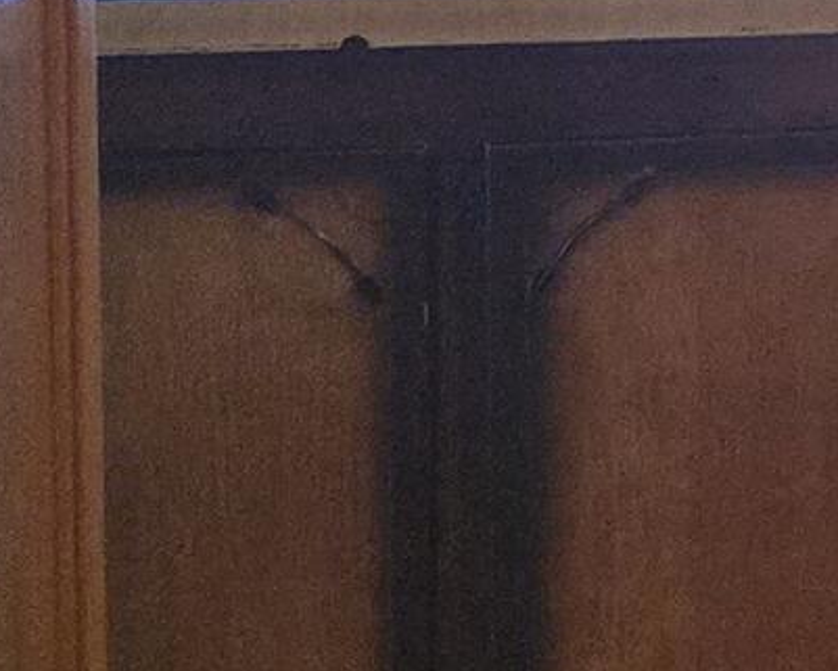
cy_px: -169
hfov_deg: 9.0
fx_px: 4168
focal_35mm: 168
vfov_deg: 9.1
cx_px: 2606
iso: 800
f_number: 1.7
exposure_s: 1/120
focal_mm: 6.3
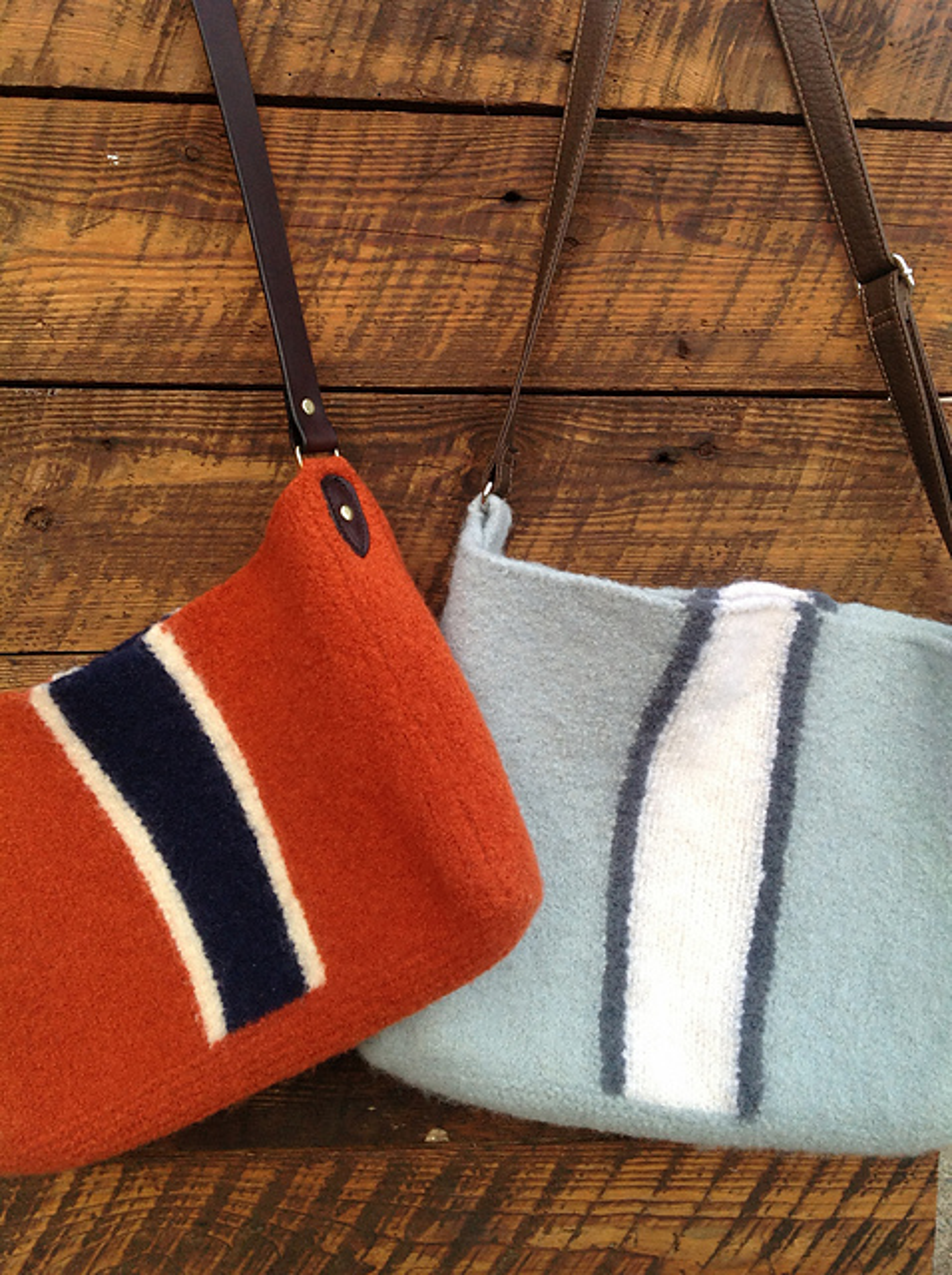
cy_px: 638
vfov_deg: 52.7
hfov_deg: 40.6
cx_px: 476
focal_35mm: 35
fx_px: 1287
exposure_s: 1/120
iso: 100
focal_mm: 4.28
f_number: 2.4
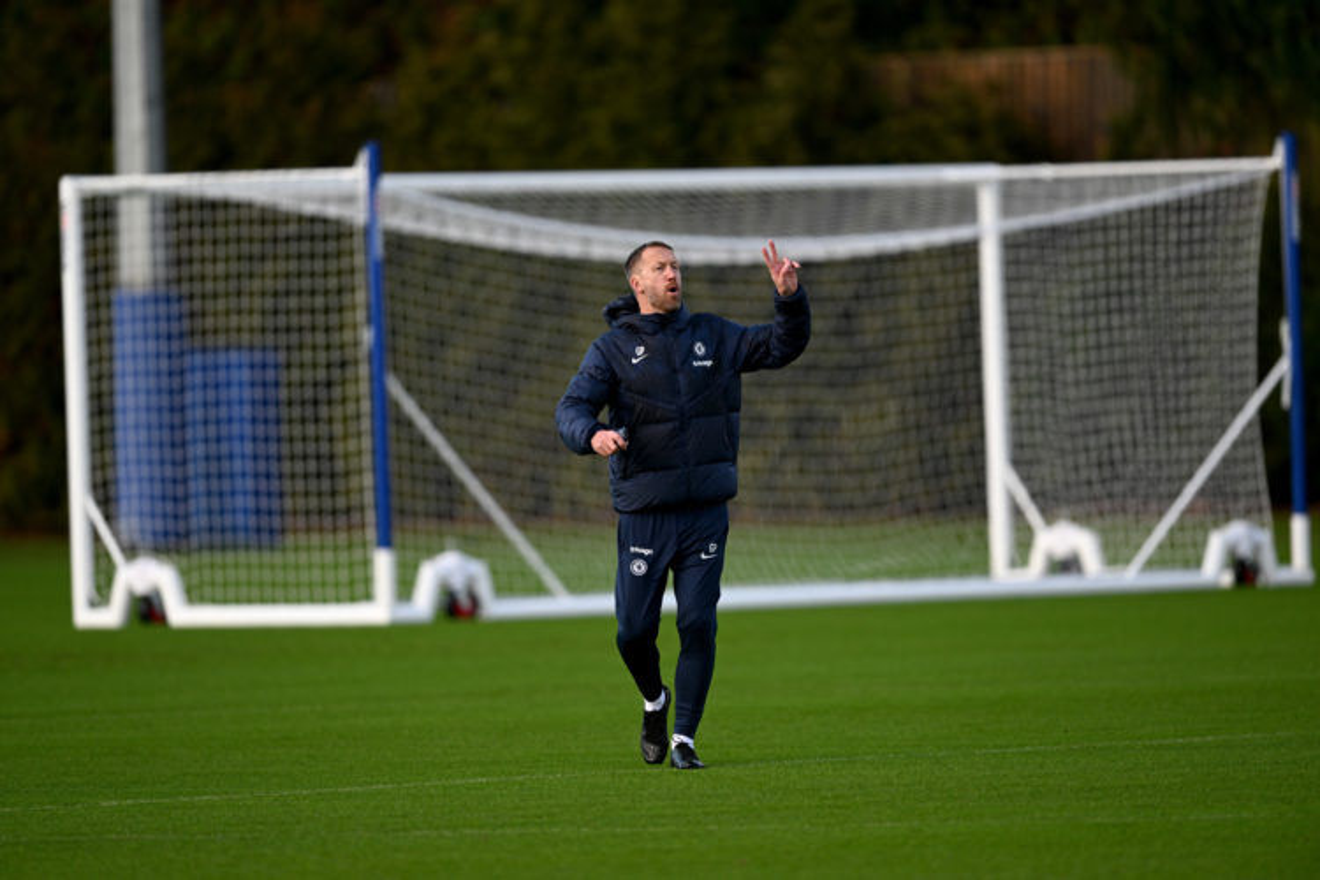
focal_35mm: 400
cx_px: 660
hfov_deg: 5.2
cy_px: 440
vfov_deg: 3.4
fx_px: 14666
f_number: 2.8
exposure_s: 1/2000
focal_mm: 400
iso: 400
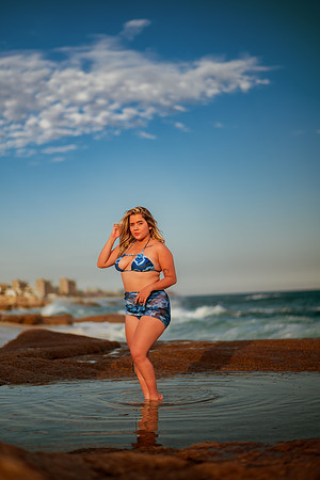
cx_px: 160
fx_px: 773
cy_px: 240
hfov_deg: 23.4
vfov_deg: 34.5
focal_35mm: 58
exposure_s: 1/6400
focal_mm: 58
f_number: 1.4
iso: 80
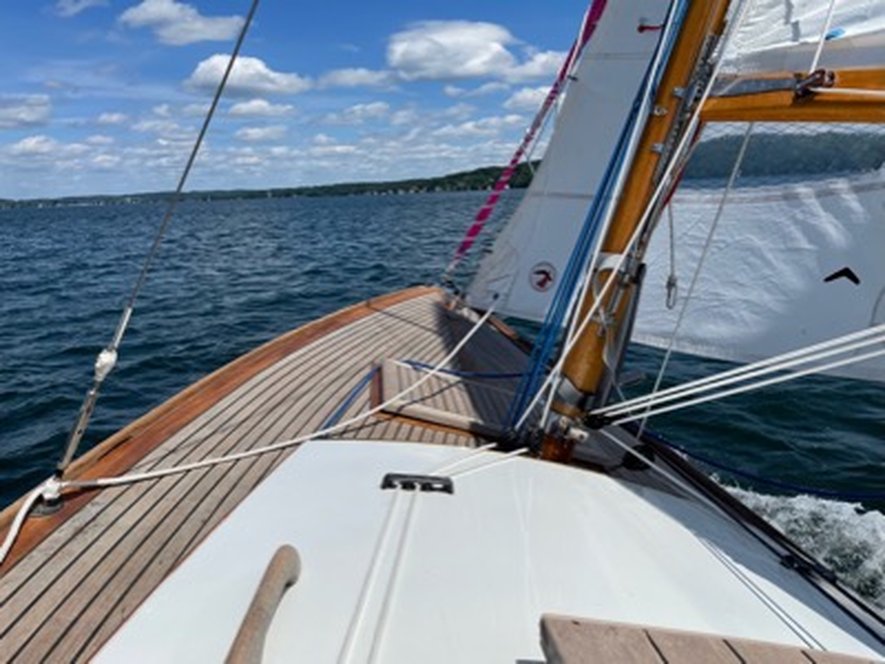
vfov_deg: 53.1
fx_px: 665
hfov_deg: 67.3
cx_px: 442
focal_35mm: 26
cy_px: 332
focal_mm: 4.2
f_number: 1.6
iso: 32
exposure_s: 1/9804
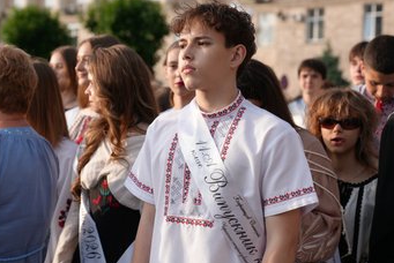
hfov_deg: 24.7
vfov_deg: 16.7
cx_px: 202
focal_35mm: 82
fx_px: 898
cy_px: 129
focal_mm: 70
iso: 80
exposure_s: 1/200
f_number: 4
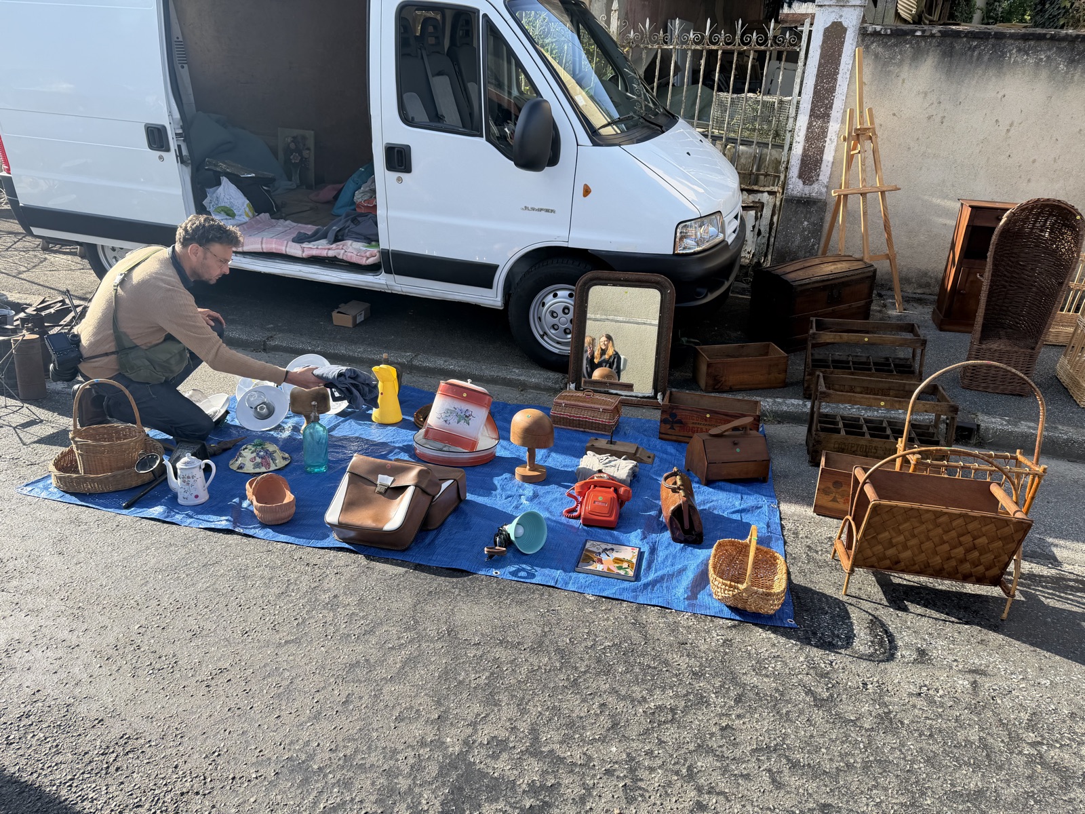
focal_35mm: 24
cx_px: 542
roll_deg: -2.5
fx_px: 752
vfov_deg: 56.8
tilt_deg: -24.9
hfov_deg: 71.6
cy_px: 407
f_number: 1.78
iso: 80
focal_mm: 6.76
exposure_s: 1/1437
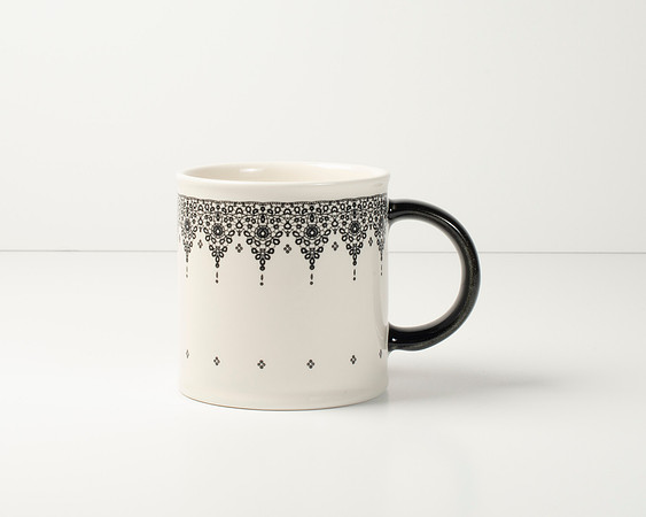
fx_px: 1793
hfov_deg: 20.4
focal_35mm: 94
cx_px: 279
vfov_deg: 16.4
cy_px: 238
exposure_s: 1/60
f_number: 16
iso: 200
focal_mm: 50
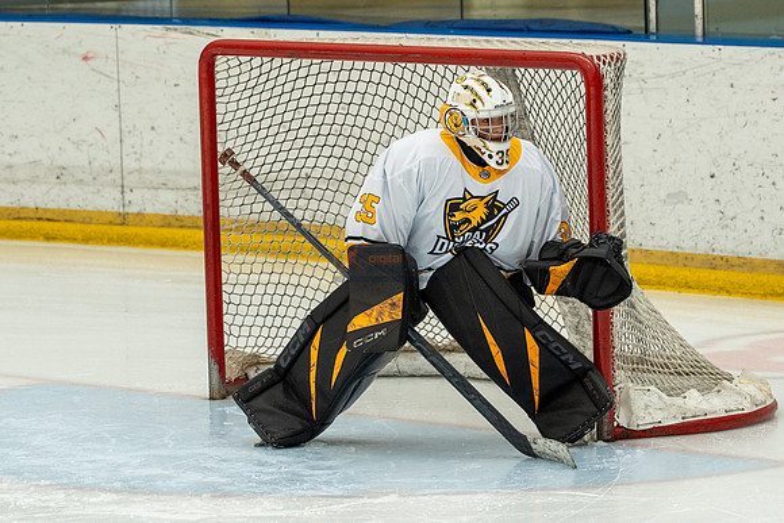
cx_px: 387
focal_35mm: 236
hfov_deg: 8.7
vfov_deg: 5.8
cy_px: 293
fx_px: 5142
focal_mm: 116
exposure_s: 1/1600
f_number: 3.5
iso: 800
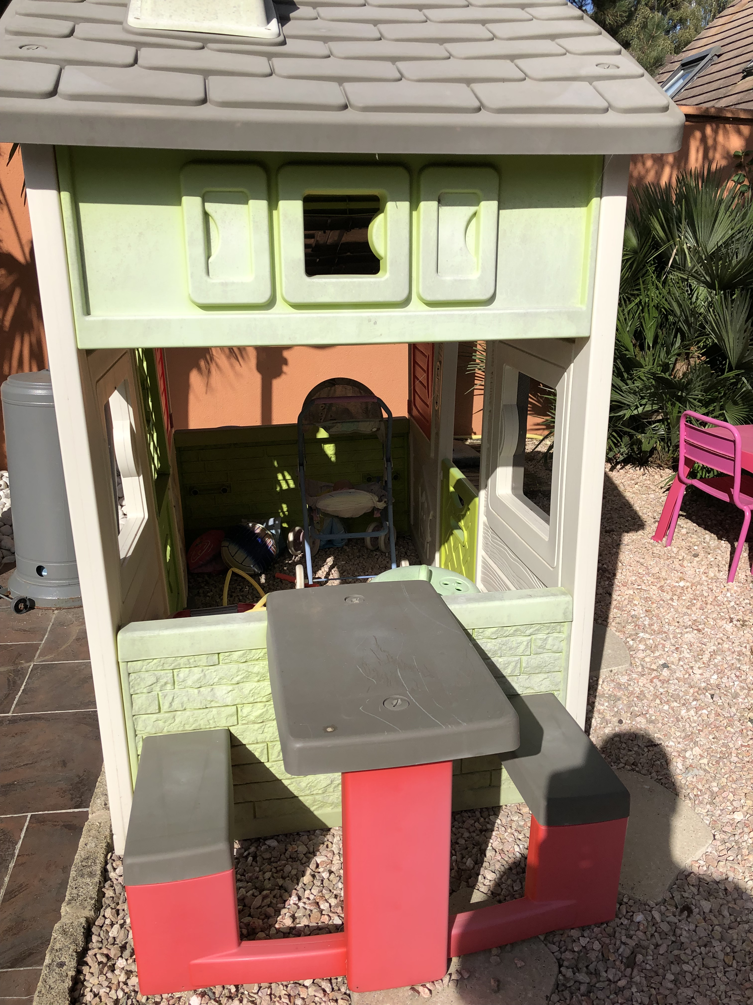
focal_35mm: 28
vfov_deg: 63.4
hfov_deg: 49.7
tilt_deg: -17.3
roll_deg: -2.5
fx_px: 812
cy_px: 502
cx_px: 376
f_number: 1.8
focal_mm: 3.99
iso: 25
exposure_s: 1/3436
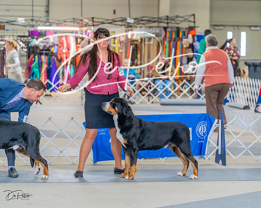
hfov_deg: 13.1
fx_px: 1139
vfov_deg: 10.5
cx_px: 130
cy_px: 104
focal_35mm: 148
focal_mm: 131
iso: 6400
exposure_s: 1/400
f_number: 3.5
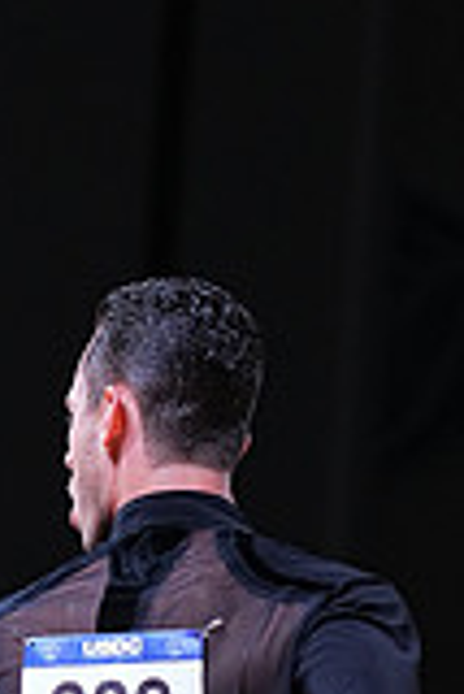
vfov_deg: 4.2
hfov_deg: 2.8
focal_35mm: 490
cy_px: 1102
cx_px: 575
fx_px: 9452
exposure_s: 1/400
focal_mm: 135
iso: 1250
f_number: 4
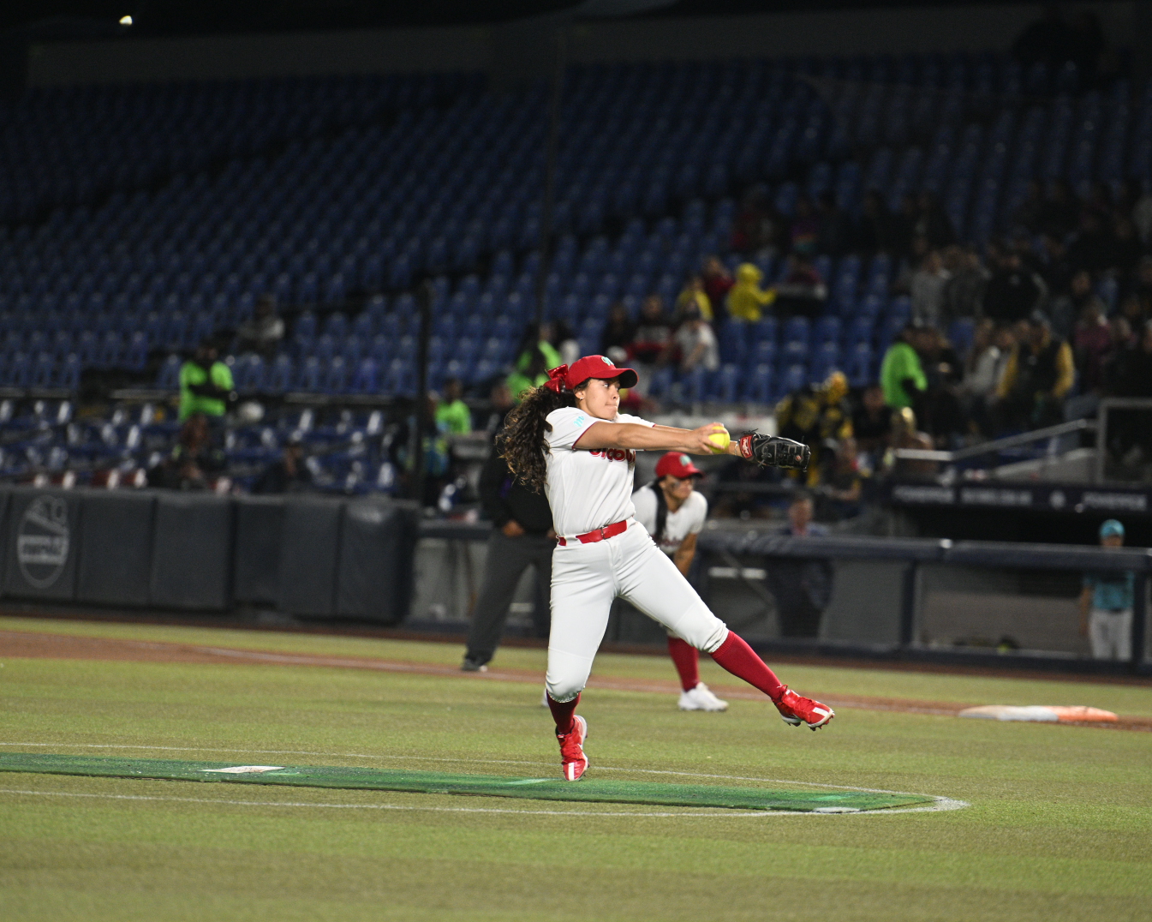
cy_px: 460
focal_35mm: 226
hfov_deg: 8.6
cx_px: 593
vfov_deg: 6.8
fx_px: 7705
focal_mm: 200
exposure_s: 1/1000
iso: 1600
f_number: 2.8
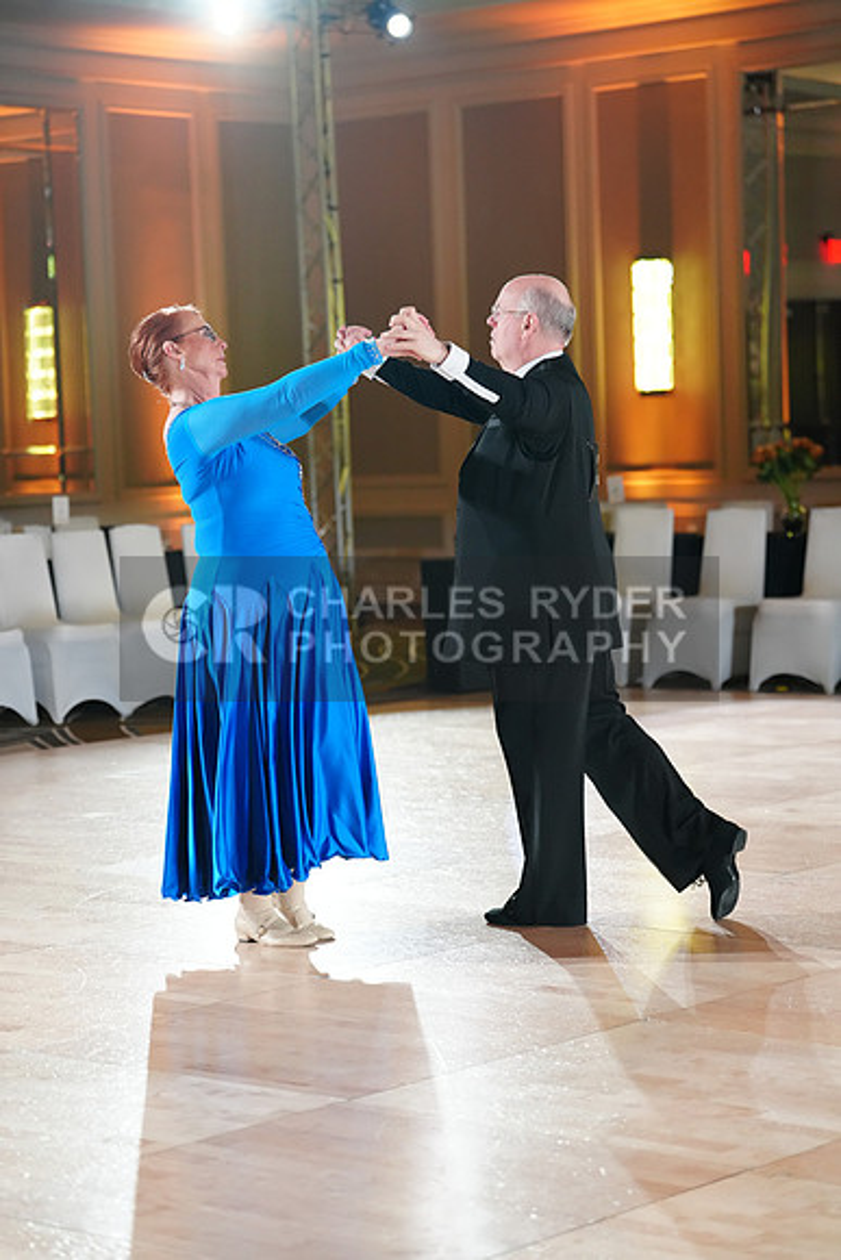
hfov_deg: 16.1
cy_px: 630
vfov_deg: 23.9
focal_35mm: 85
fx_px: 2977
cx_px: 420
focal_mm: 85
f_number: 2.8
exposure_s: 1/400
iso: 3200
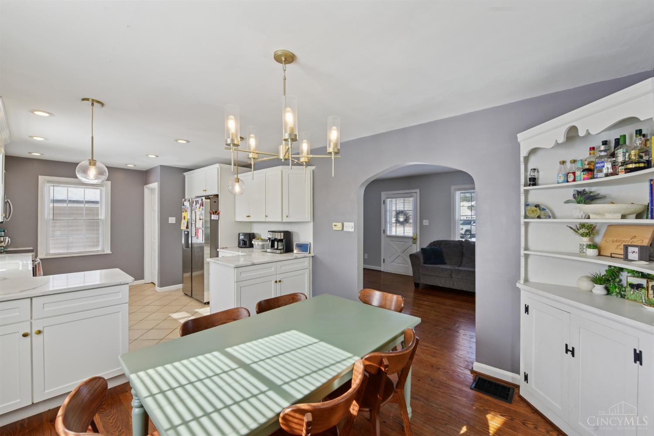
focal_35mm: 14
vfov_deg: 81.2
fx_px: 254
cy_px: 218
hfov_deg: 104.3
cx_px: 327
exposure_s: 1/30
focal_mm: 14
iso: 400
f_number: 8
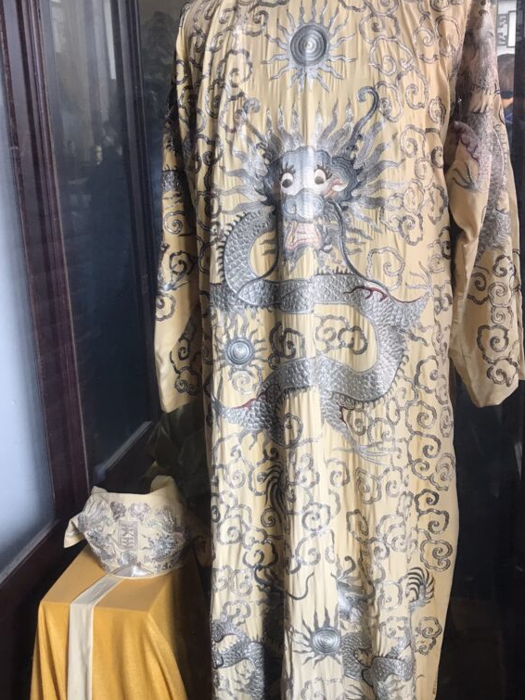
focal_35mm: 38
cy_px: 310
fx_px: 769
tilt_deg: -12.6
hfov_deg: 37.7
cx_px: 241
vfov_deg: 48.9
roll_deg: +2.6
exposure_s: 1/33
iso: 25
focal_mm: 3.99
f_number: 1.8
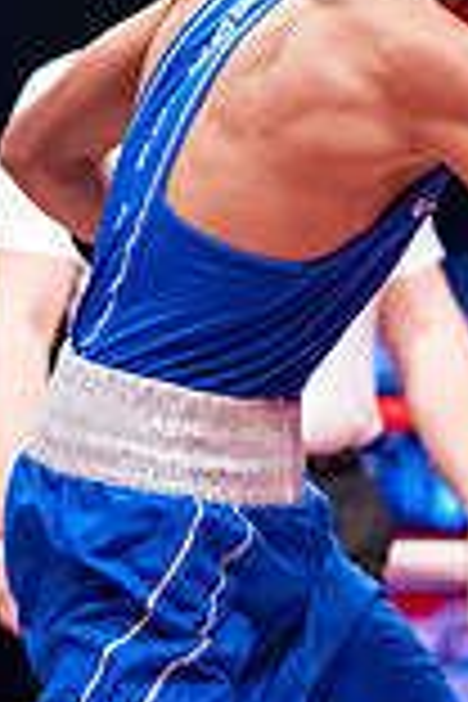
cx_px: 670
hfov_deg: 6.1
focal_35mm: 223
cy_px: 331
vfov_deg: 9.2
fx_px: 4348
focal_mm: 60
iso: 3200
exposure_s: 1/1000
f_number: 2.5
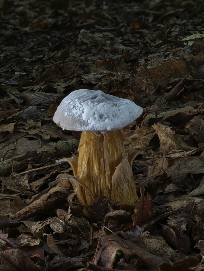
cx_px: 102
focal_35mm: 120
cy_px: 136
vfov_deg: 16.4
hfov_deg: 12.3
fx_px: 943
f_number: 8
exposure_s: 1/30
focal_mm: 60
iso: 200
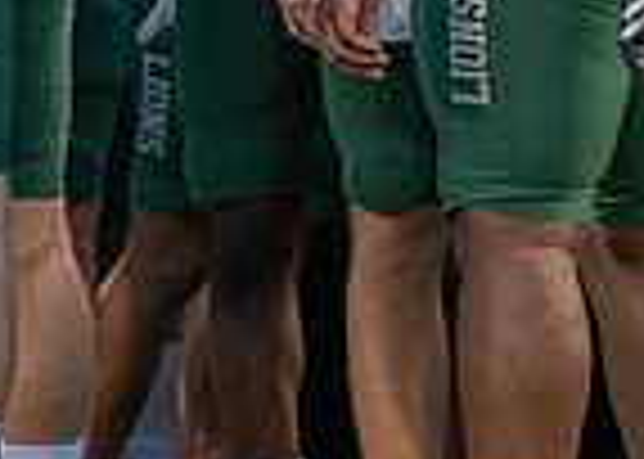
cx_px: -727
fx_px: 15740
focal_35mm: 861
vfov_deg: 1.7
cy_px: -320
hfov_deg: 2.3
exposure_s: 1/1000
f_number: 2.8
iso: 2000
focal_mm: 197
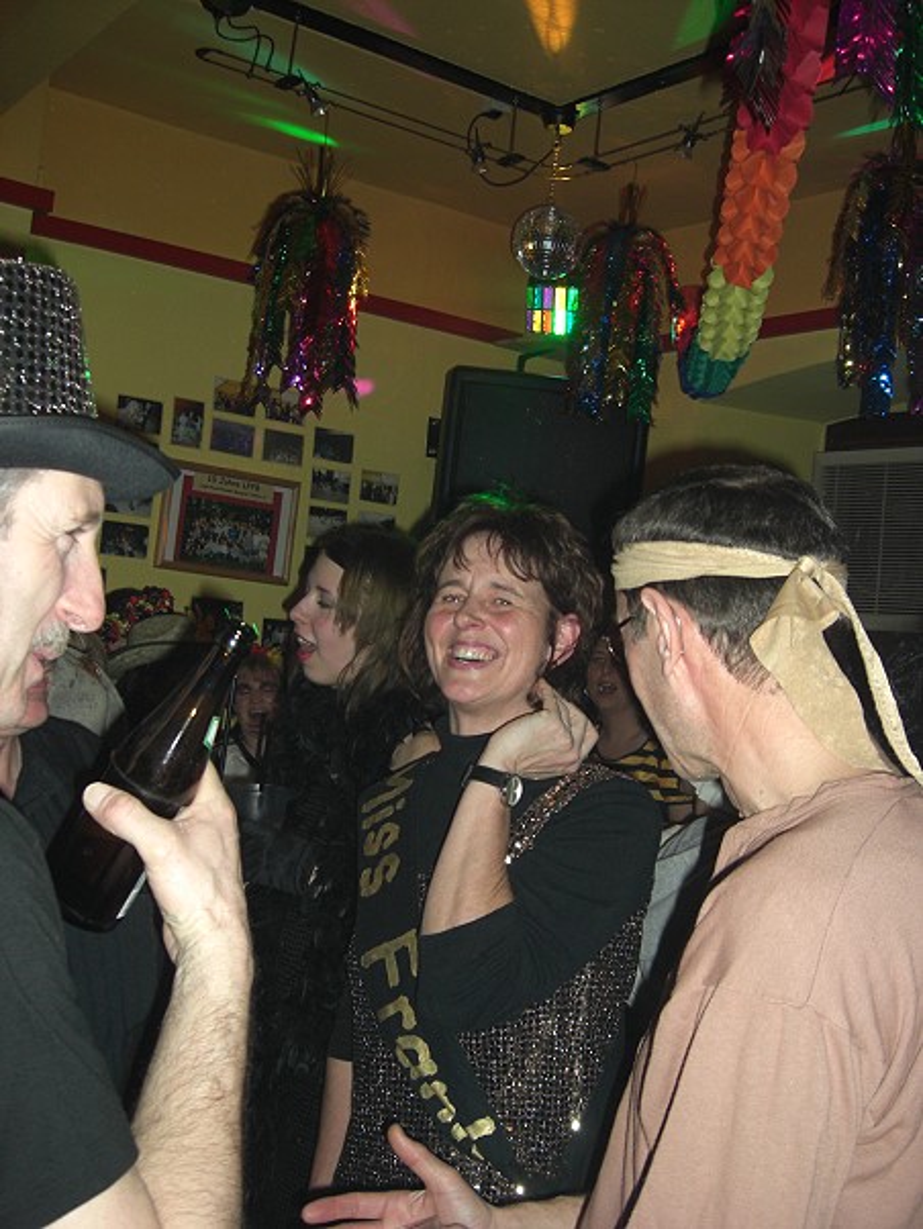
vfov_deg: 49.0
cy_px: 614
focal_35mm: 38
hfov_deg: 37.7
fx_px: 1350
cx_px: 462
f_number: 2.8
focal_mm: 7.9
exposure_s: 1/60
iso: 200
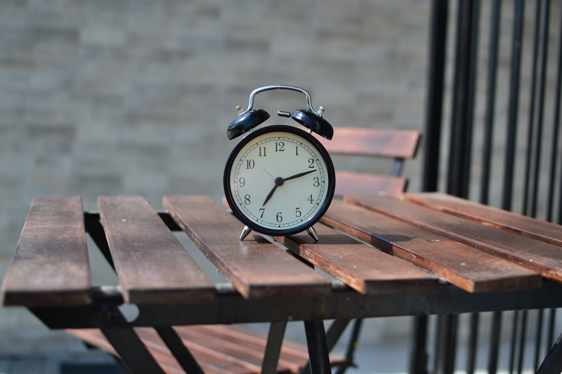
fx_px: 820
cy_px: 187
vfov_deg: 25.8
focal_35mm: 52
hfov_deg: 37.9
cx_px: 281
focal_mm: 35
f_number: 2.8
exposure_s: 1/1250
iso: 160
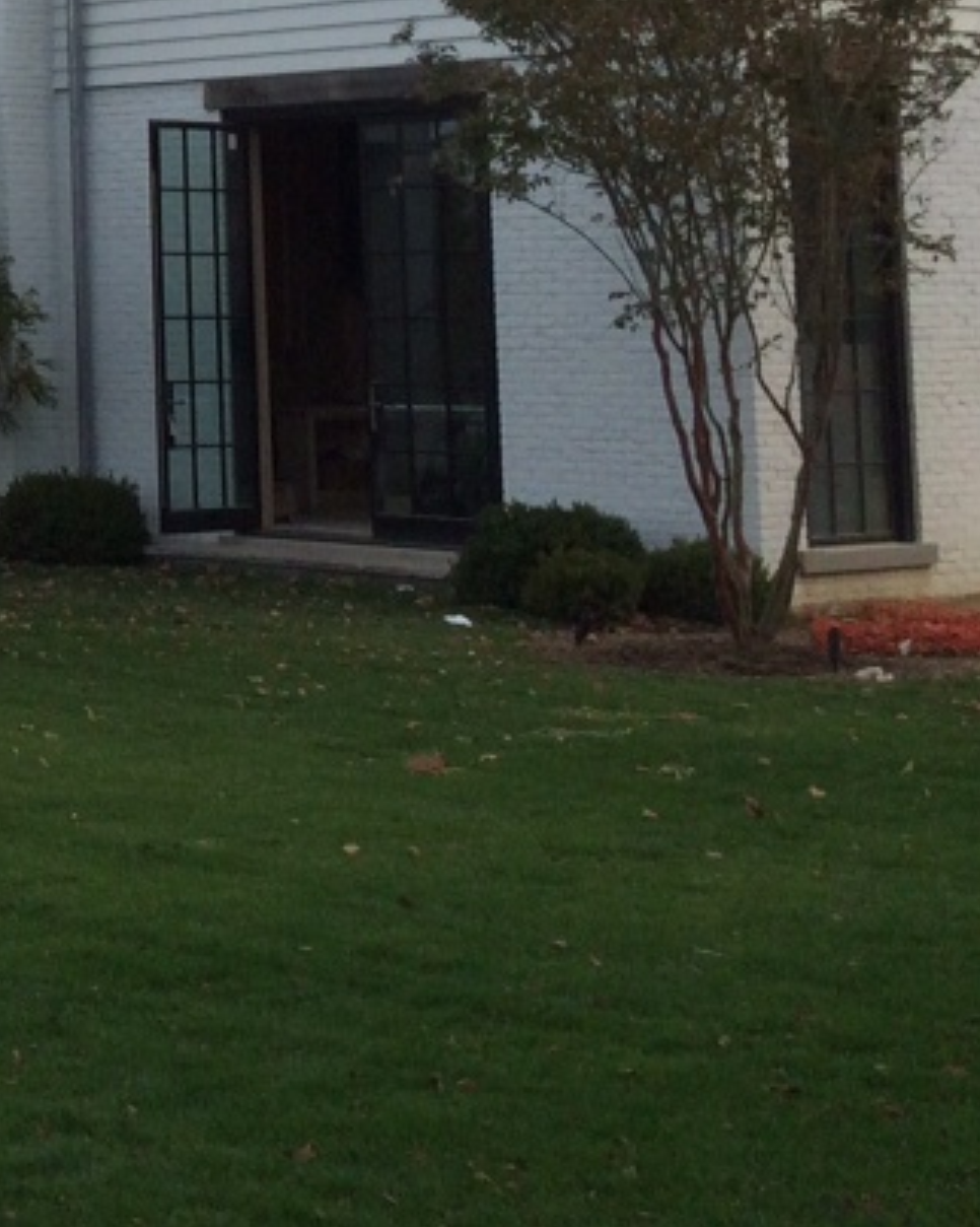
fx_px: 3374
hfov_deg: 14.6
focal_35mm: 93
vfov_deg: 19.9
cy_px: -27
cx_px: -764
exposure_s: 1/1580
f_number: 2.2
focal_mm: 4.12
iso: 40
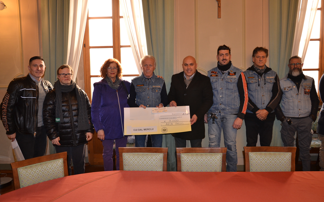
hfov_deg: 58.9
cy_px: 98
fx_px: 287
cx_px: 163
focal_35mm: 33
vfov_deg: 38.8
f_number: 3.8
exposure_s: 1/60
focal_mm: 21
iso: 400
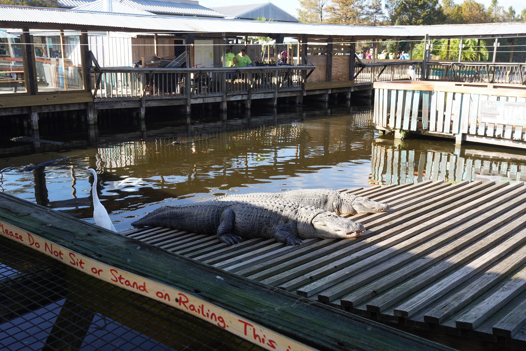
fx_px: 526
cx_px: 263
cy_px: 176
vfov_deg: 36.9
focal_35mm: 36
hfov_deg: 53.1
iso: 400
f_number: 13
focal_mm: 36
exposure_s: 1/100
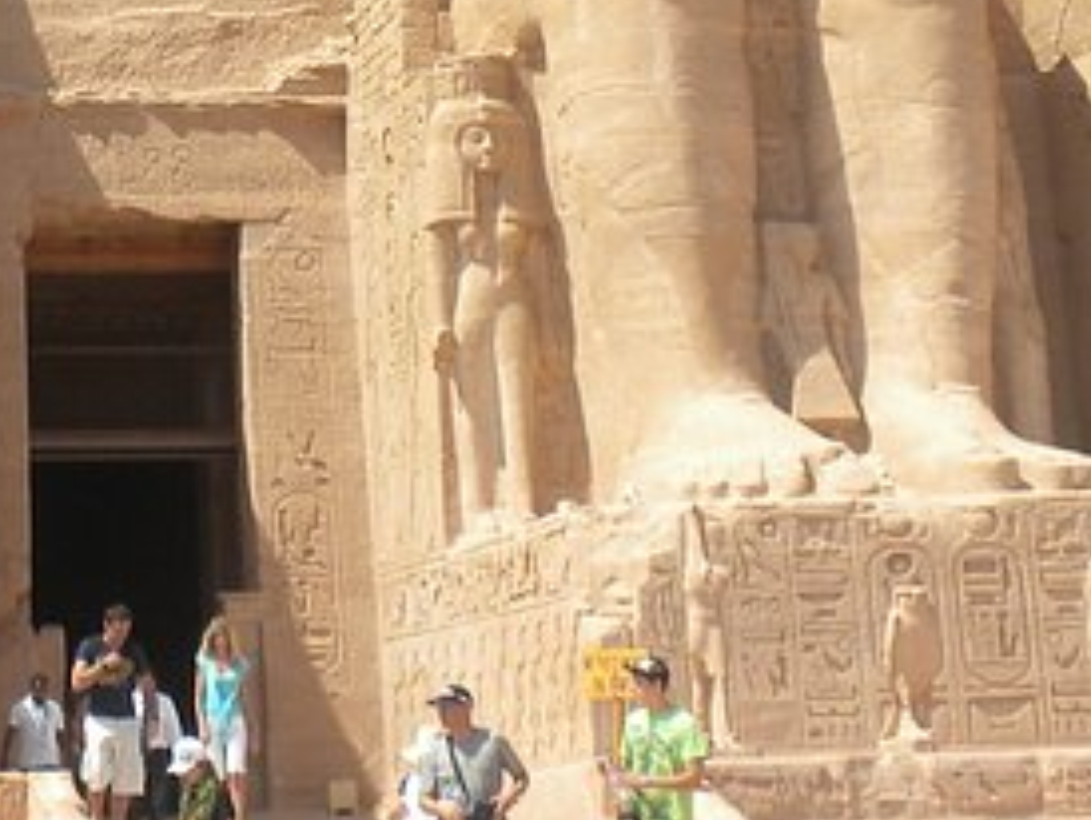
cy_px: -163
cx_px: 24
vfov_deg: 10.8
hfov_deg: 14.4
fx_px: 4259
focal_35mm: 135
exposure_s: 1/97.4
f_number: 10
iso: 64
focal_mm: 6.6
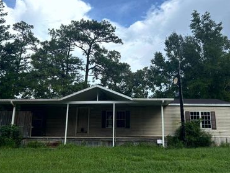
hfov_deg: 52.6
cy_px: 66
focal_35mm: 35
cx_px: 117
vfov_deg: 40.5
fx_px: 233
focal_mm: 5.7
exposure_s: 1/4630
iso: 50
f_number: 1.5
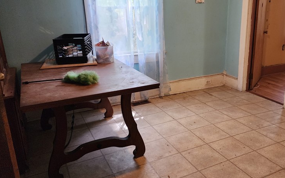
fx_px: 264
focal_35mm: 34
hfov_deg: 56.1
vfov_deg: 37.3
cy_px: 86
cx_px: 176
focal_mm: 6.4
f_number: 1.8
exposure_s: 1/120
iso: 640
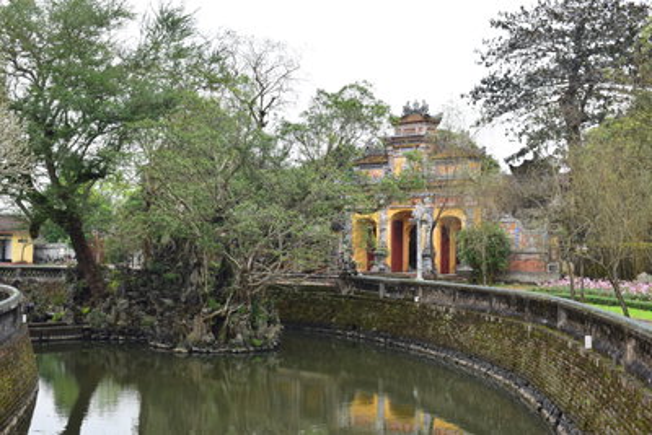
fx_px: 924
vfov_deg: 26.5
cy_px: 218
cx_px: 326
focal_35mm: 51
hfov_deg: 38.9
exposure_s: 1/320
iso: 400
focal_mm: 34
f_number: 10
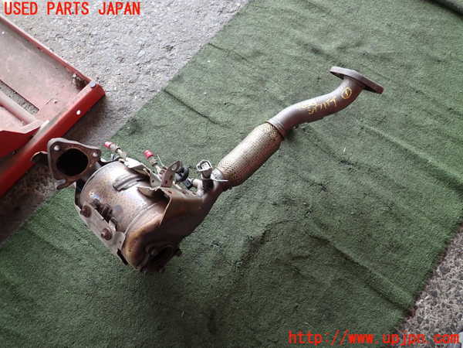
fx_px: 334
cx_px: 232
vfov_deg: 54.9
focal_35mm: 25
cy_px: 174
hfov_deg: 69.4
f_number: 2
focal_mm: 4.5
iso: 100
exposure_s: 1/80
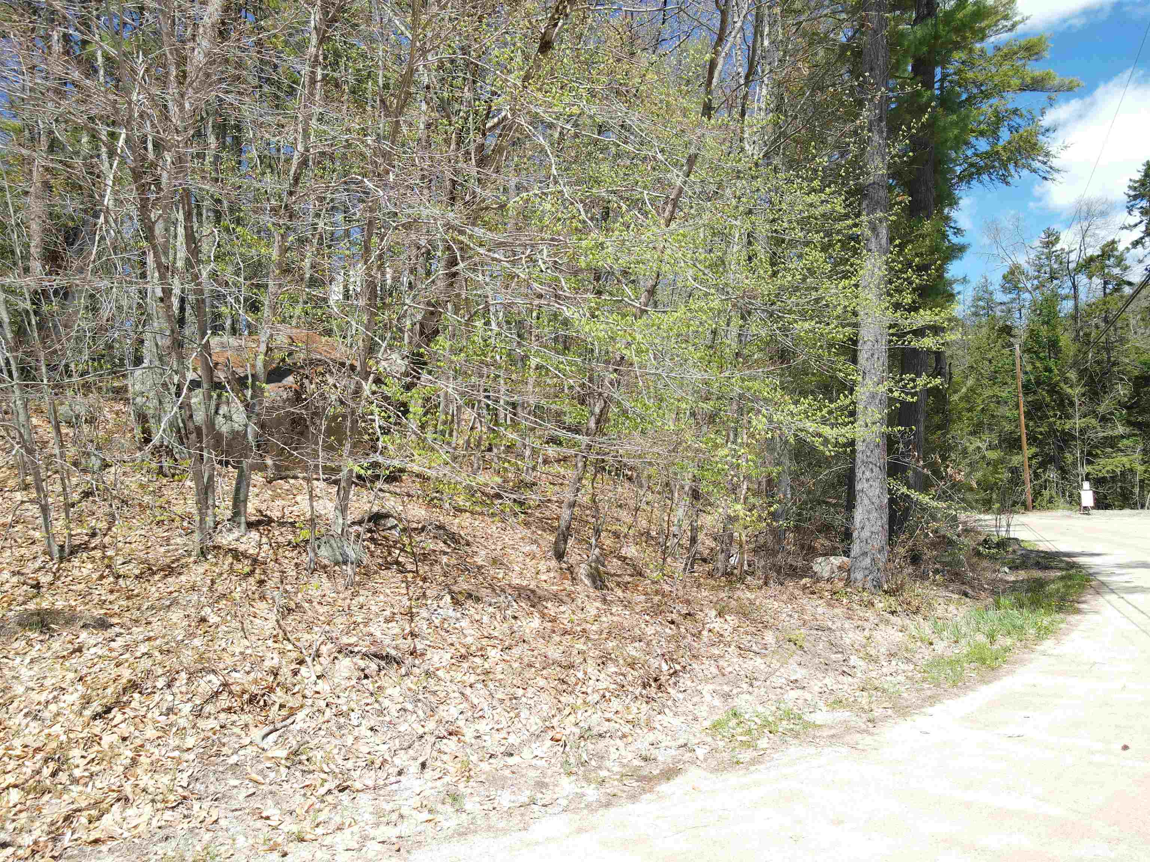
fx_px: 797
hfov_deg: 71.6
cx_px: 575
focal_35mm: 24
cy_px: 431
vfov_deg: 56.8
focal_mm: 4.5
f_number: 2.8
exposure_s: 1/100
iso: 100
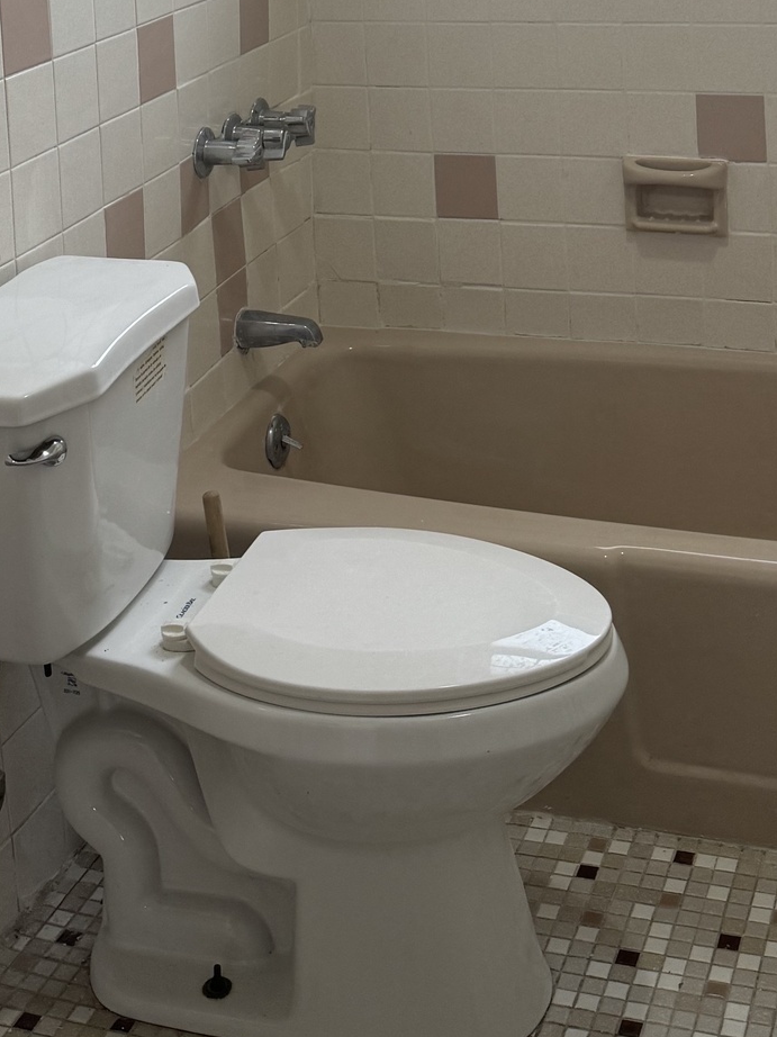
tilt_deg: -5.4
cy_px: -123
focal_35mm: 60
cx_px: 421
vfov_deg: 28.9
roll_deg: +3.3
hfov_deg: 24.4
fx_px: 1797
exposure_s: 1/120
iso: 125
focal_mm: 6.86
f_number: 1.78
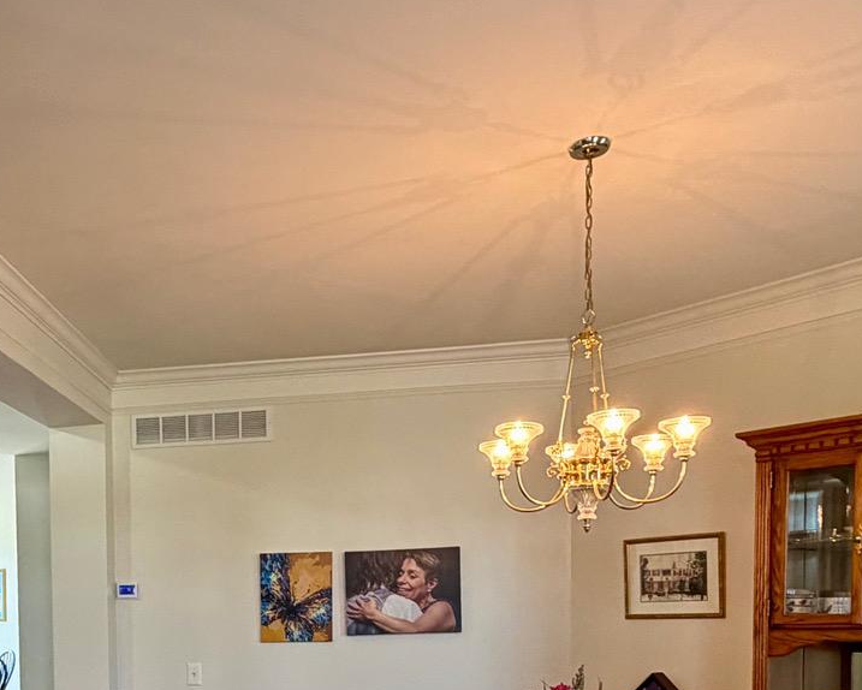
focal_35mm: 39
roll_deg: +2.7
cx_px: 174
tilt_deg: -2.7
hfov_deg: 44.6
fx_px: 995
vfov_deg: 35.2
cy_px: 664
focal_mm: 2.22
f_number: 2.2
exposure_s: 1/60
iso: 250
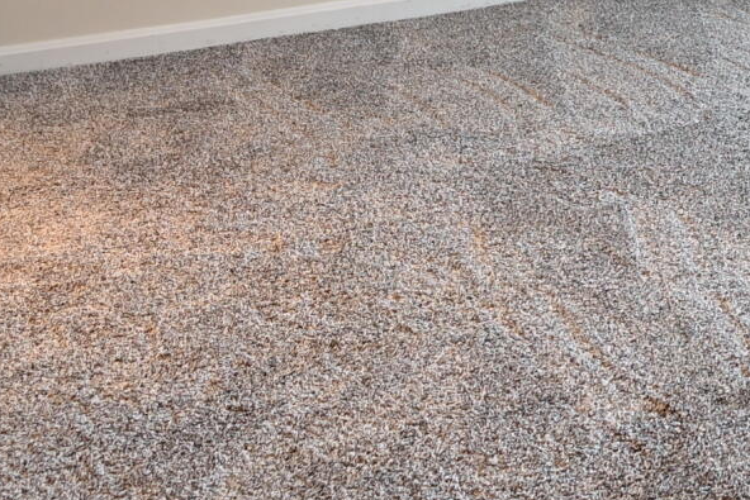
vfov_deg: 16.5
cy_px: -364
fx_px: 1479
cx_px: 1178
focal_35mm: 71
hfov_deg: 22.4
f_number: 5
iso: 560
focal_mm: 14
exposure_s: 1/13
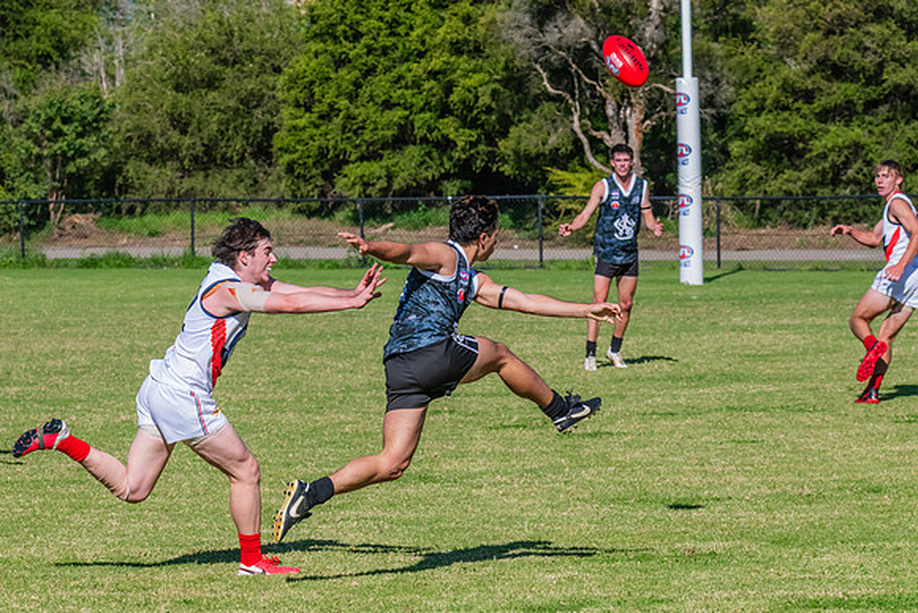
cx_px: 421
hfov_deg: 7.8
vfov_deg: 5.2
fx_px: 6736
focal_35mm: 264
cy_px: 296
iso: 1600
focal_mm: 240
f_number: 14
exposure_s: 1/1600
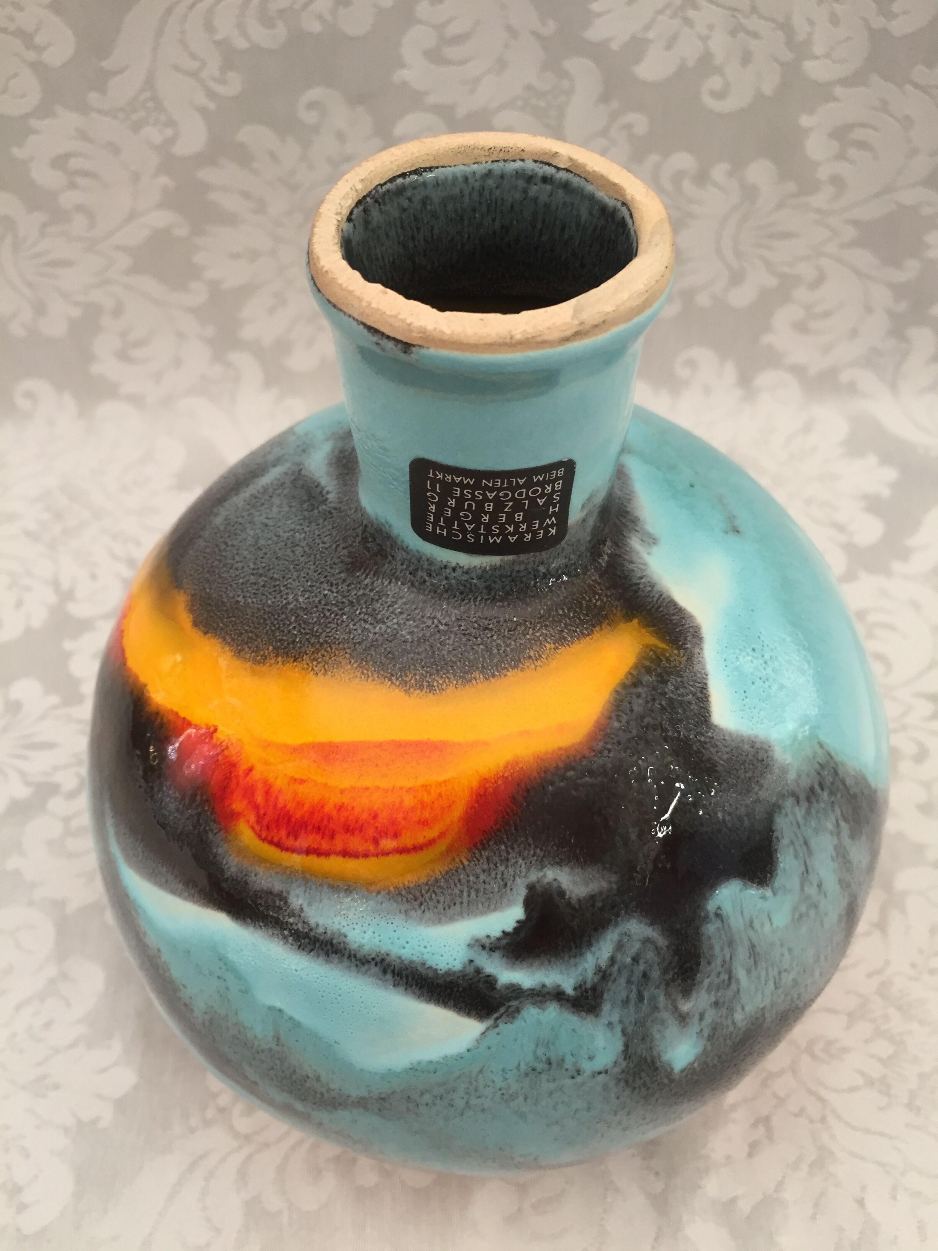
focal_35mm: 29
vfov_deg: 61.7
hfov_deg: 48.2
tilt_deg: -52.1
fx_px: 1048
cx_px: 469
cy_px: 626
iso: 100
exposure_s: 1/33
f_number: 2.2
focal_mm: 4.15
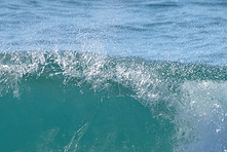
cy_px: 130
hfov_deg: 1.3
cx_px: 222
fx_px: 10134
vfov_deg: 0.9
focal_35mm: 1605
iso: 160
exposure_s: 1/2000
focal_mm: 500
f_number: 5.6
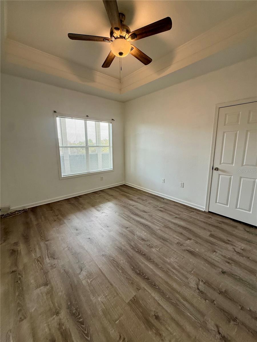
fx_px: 139
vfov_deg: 102.1
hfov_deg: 85.7
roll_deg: -0.6
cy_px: 171
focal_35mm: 14
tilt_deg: -10.6
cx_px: 128
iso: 80
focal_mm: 2.22
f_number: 2.2
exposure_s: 1/99
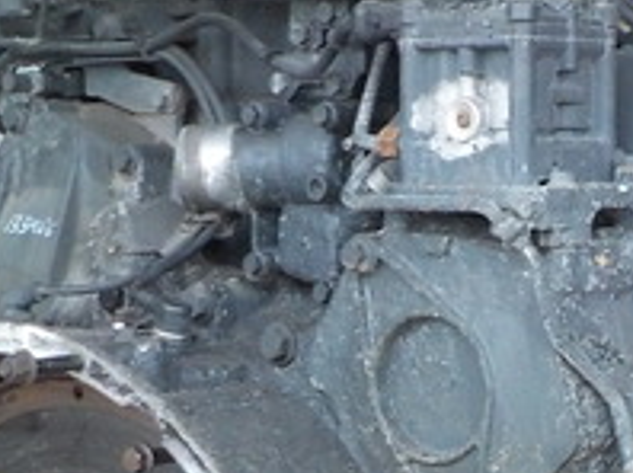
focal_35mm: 97
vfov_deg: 15.0
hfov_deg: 20.0
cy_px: 444
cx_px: 518
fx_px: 1772
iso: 360
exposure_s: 1/30
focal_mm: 4.1
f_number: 3.3
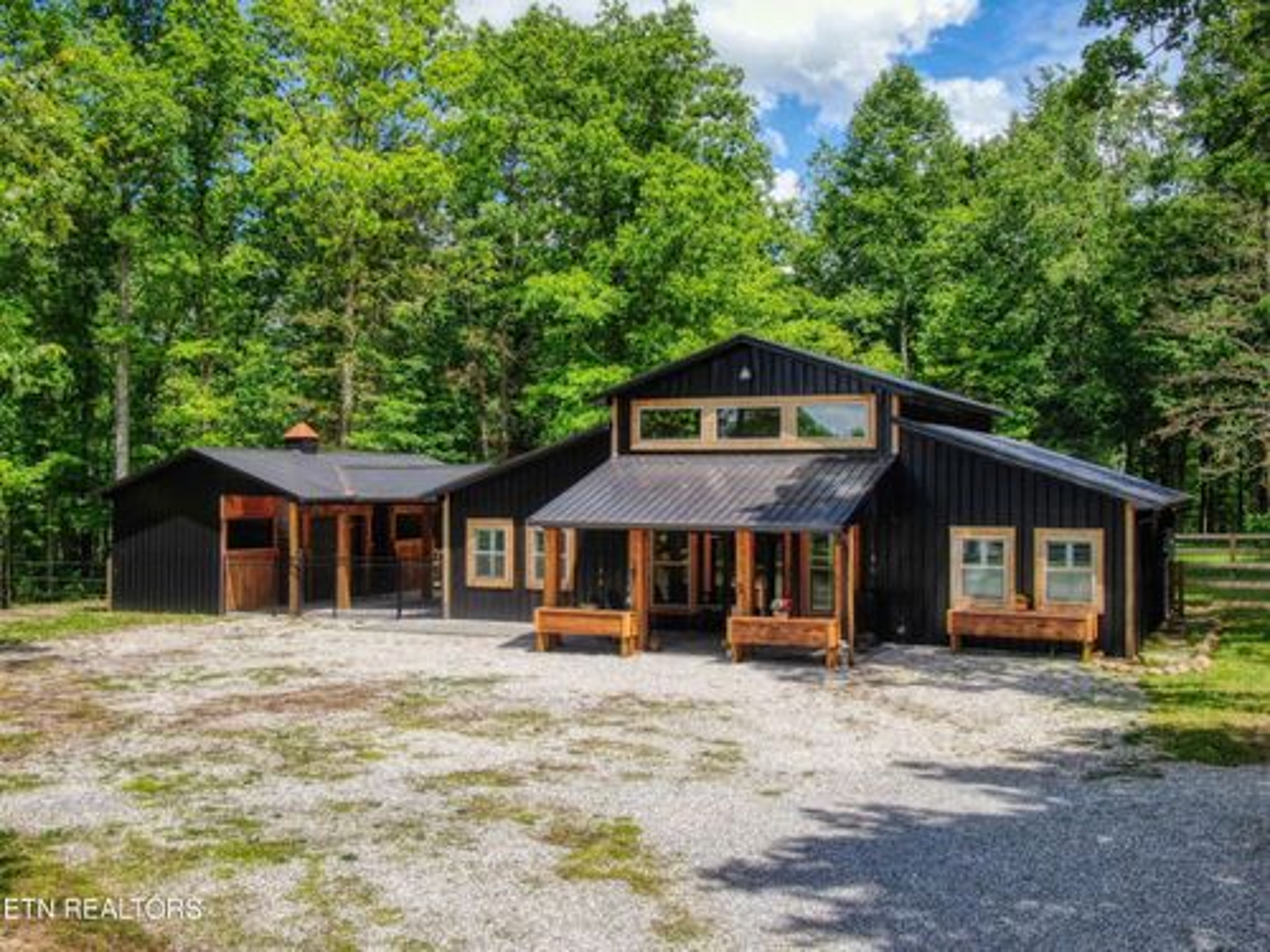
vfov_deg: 38.7
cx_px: 635
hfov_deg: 50.1
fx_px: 1357
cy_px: 476
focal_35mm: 37
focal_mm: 6.3
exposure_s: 1/800
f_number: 3.4
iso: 100
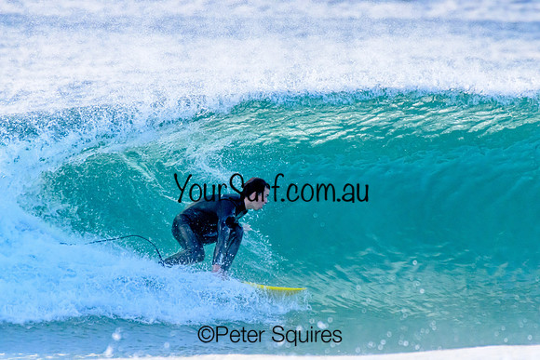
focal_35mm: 1000
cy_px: 180
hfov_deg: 2.1
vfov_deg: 1.4
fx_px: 15003
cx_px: 270
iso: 5600
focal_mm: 1000
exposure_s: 1/2000
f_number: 11
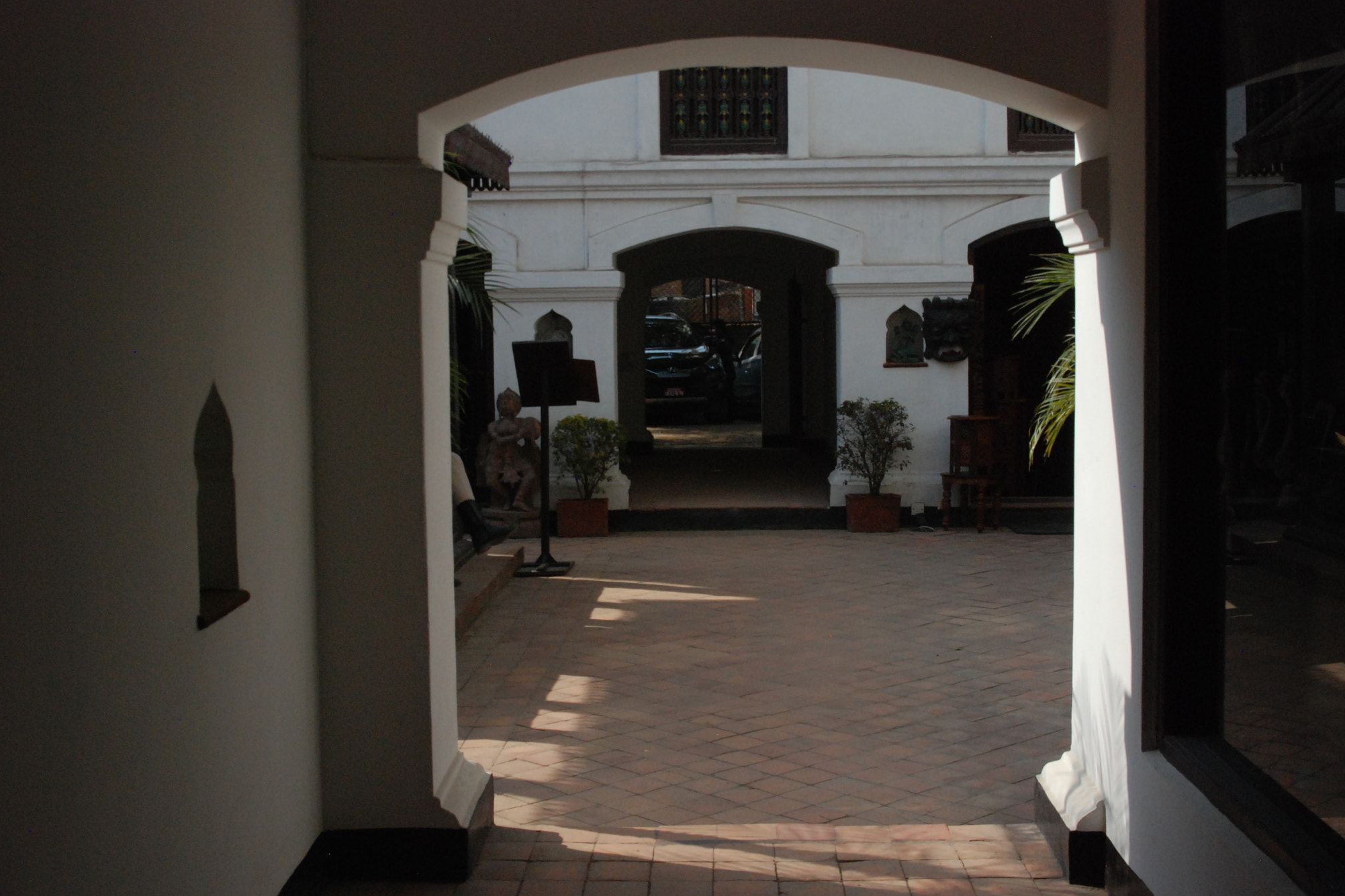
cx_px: 675
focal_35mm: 43
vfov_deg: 31.2
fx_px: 1606
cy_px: 437
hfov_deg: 45.4
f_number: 13
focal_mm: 28
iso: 1000
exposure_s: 1/640
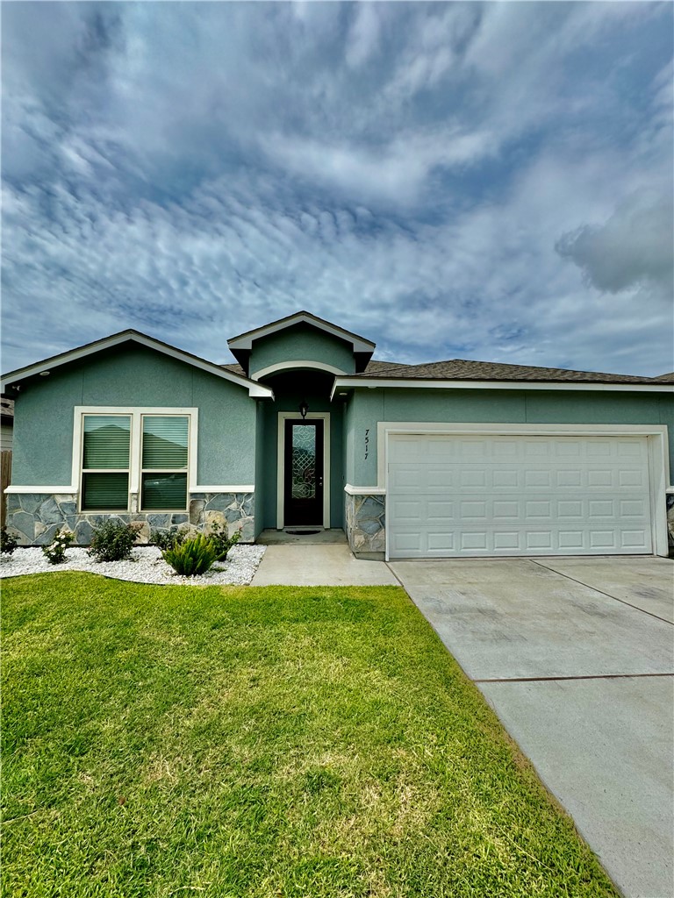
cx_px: 337
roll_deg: +0.1
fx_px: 363
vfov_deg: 102.1
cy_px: 449
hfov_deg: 85.7
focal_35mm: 14
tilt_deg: +3.4
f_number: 2.2
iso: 50
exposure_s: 1/3390
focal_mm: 2.22
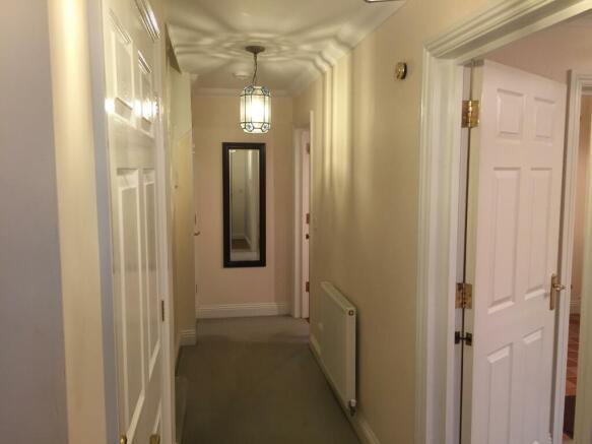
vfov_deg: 48.2
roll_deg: -0.9
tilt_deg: -5.8
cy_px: 222
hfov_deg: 61.7
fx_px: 496
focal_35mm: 29
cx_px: 296
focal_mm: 4.15
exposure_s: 1/33
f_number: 2.2
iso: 125
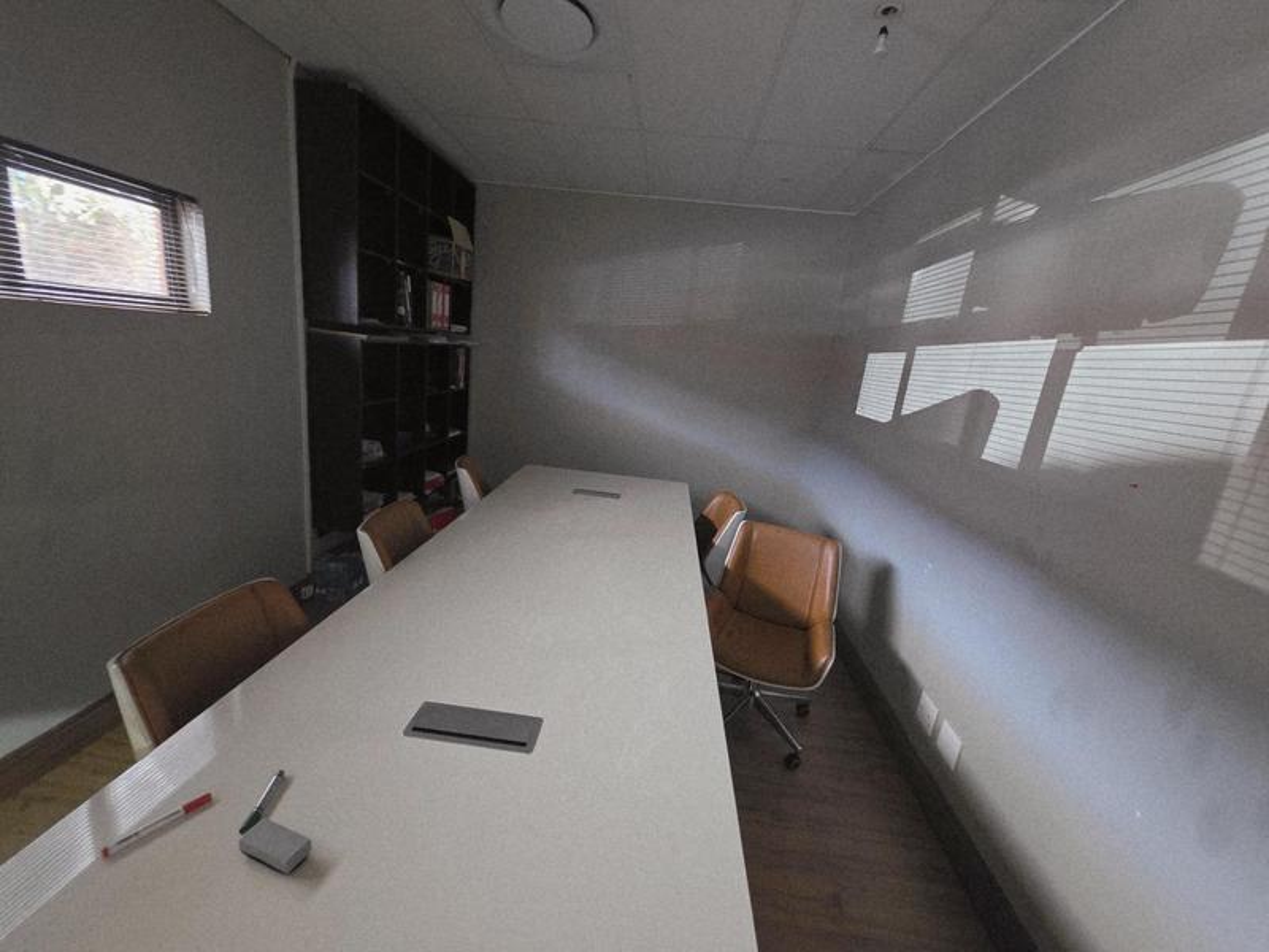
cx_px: 634
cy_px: 476
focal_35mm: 13
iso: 1000
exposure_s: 1/50
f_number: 1.9
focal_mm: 2.2
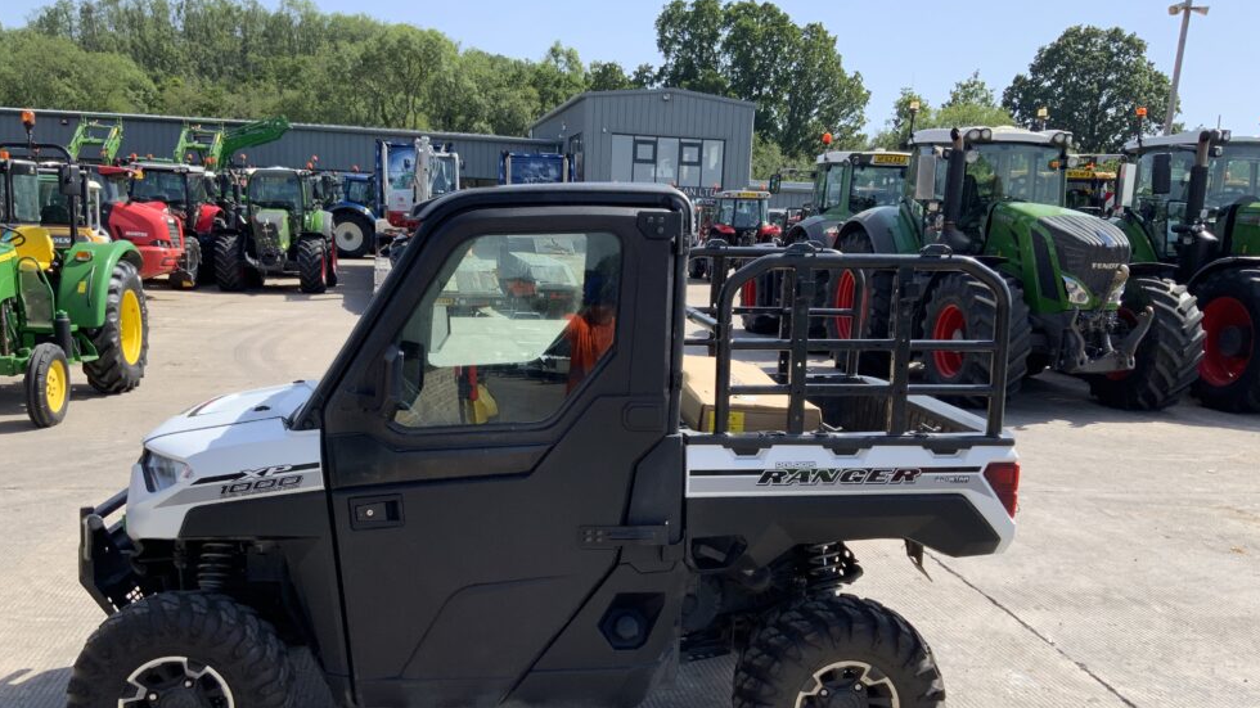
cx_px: 612
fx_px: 1102
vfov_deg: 35.3
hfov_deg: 59.5
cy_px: 463
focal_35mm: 33
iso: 16
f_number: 1.8
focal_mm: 3
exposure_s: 1/978
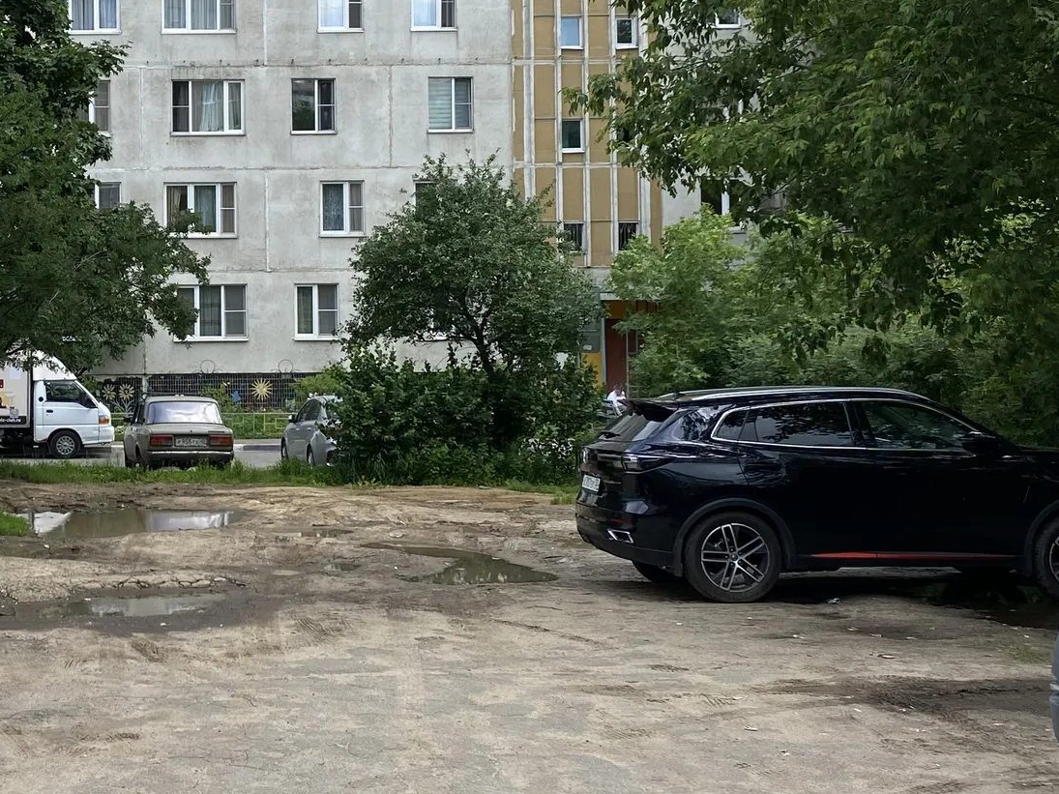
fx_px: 1744
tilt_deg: +2.2
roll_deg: +0.6
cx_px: 119
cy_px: 275
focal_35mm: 57
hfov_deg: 32.2
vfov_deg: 25.5
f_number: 1.8
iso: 32
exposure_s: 1/965
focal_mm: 4.25
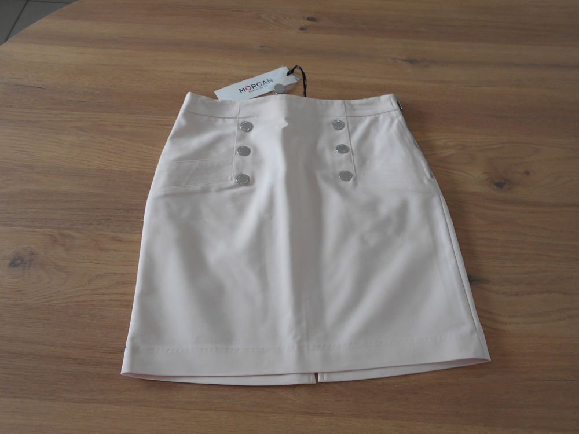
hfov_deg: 67.3
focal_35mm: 26
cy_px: 217
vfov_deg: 53.1
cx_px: 290
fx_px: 435
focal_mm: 4.6
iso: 110
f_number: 3.2
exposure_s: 1/30
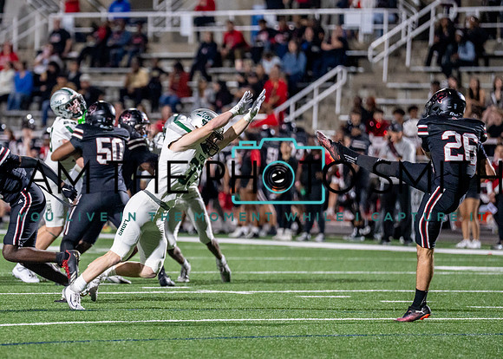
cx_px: 122
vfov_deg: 4.8
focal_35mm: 301
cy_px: 173
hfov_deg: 6.7
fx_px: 4299
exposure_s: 1/1250
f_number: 2.8
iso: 2500
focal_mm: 200
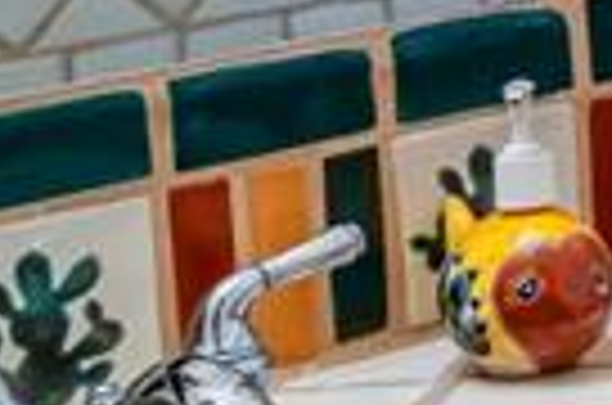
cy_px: -310
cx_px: 1728
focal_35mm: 151
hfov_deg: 10.5
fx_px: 2561
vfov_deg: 8.7
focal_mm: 20
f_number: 2.8
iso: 500
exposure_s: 1/125
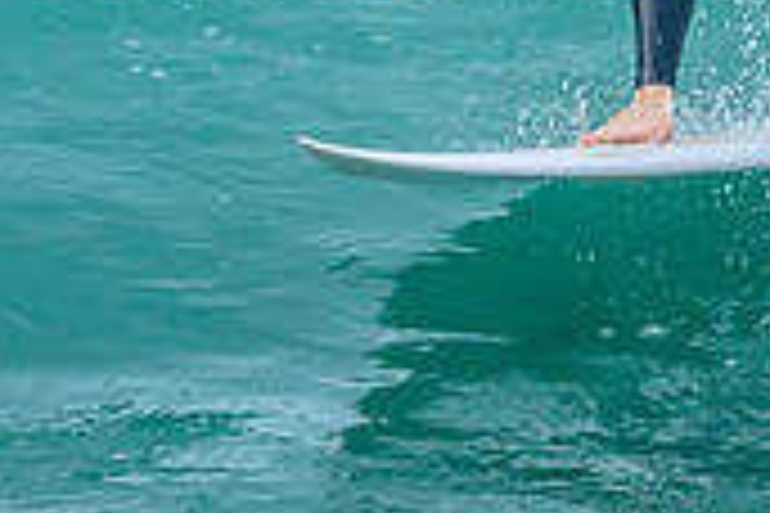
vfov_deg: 0.4
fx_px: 68653
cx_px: 461
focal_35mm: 3210
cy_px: -9
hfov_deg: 0.6
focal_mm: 800
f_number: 6.3
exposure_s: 1/3200
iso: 2000
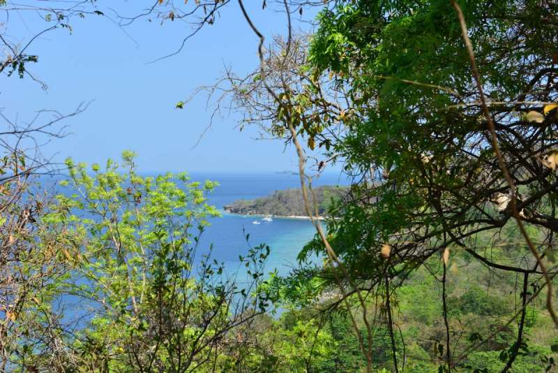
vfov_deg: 20.6
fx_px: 1023
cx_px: 279
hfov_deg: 30.5
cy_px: 186
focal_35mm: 66
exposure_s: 1/400
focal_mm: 66
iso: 250
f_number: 10
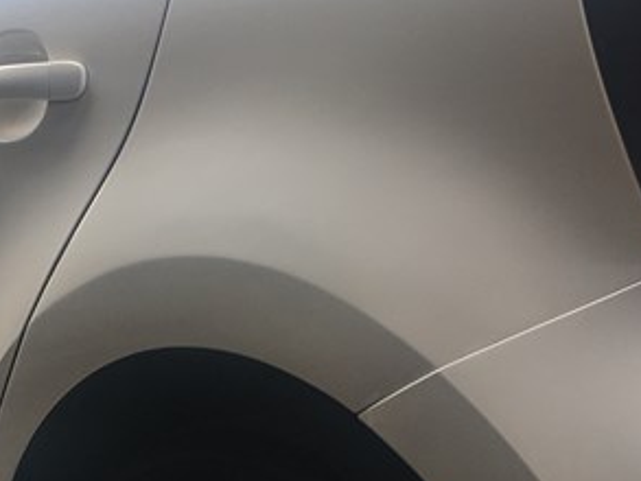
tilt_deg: -10.7
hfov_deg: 19.7
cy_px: 413
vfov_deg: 14.8
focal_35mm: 99
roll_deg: -0.3
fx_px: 1834
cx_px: 182
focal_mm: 4.15
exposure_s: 1/108
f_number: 2.2
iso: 25
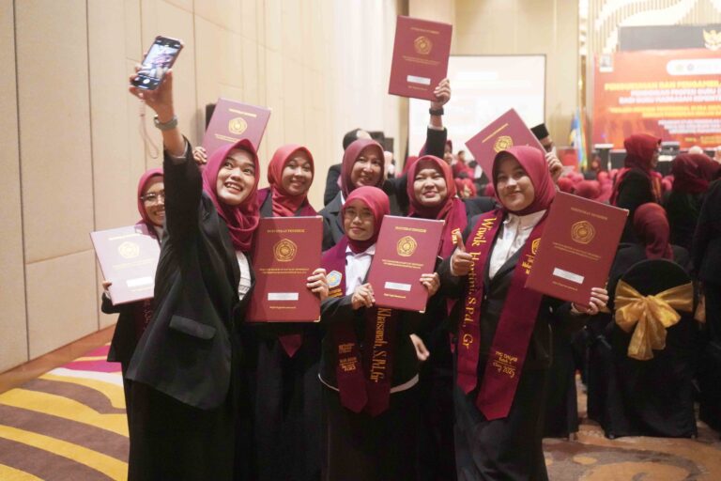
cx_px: 360
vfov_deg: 28.1
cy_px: 240
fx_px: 961
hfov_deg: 41.1
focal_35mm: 48
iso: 12800
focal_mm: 48
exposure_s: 1/60
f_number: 4.5
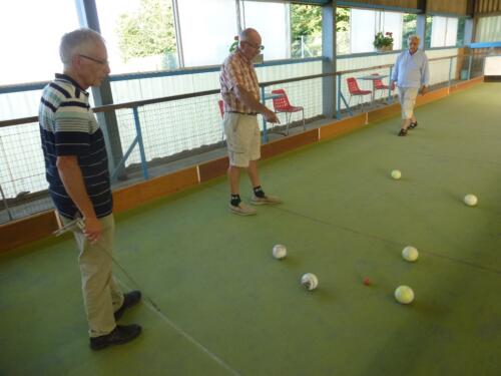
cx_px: 250
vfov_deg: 56.8
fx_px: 347
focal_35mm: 24
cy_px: 188
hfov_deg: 71.6
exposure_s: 1/60
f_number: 3.3
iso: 250
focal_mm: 4.3
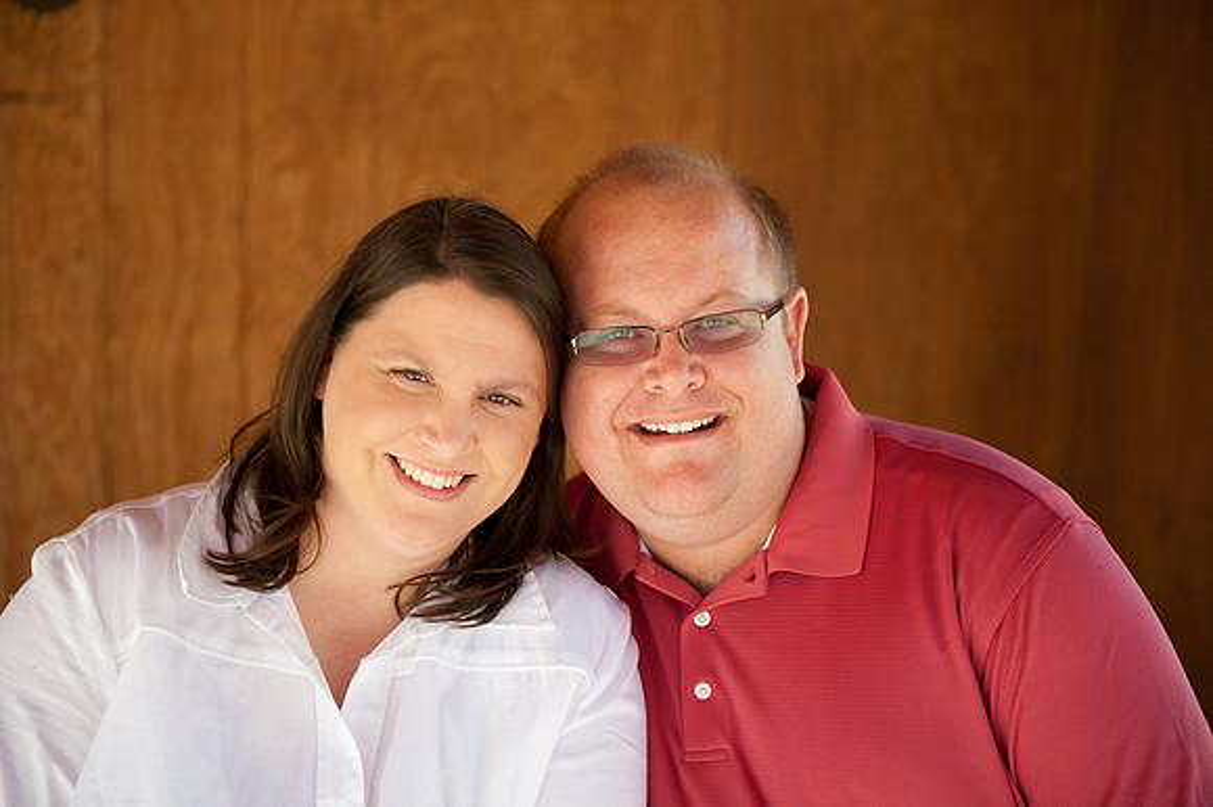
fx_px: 2357
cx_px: 606
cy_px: 404
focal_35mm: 70
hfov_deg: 28.9
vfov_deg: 19.4
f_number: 2.8
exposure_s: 1/640
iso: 400
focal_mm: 70
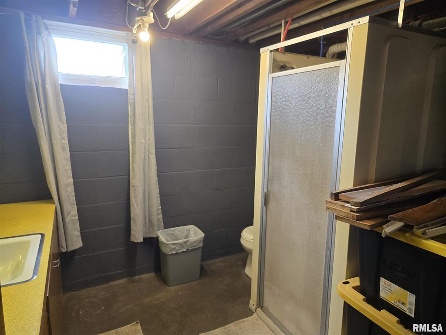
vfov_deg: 58.9
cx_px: 223
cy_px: 168
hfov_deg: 73.9
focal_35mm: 23
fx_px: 296
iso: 200
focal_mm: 5.4
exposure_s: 1/120
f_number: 1.8
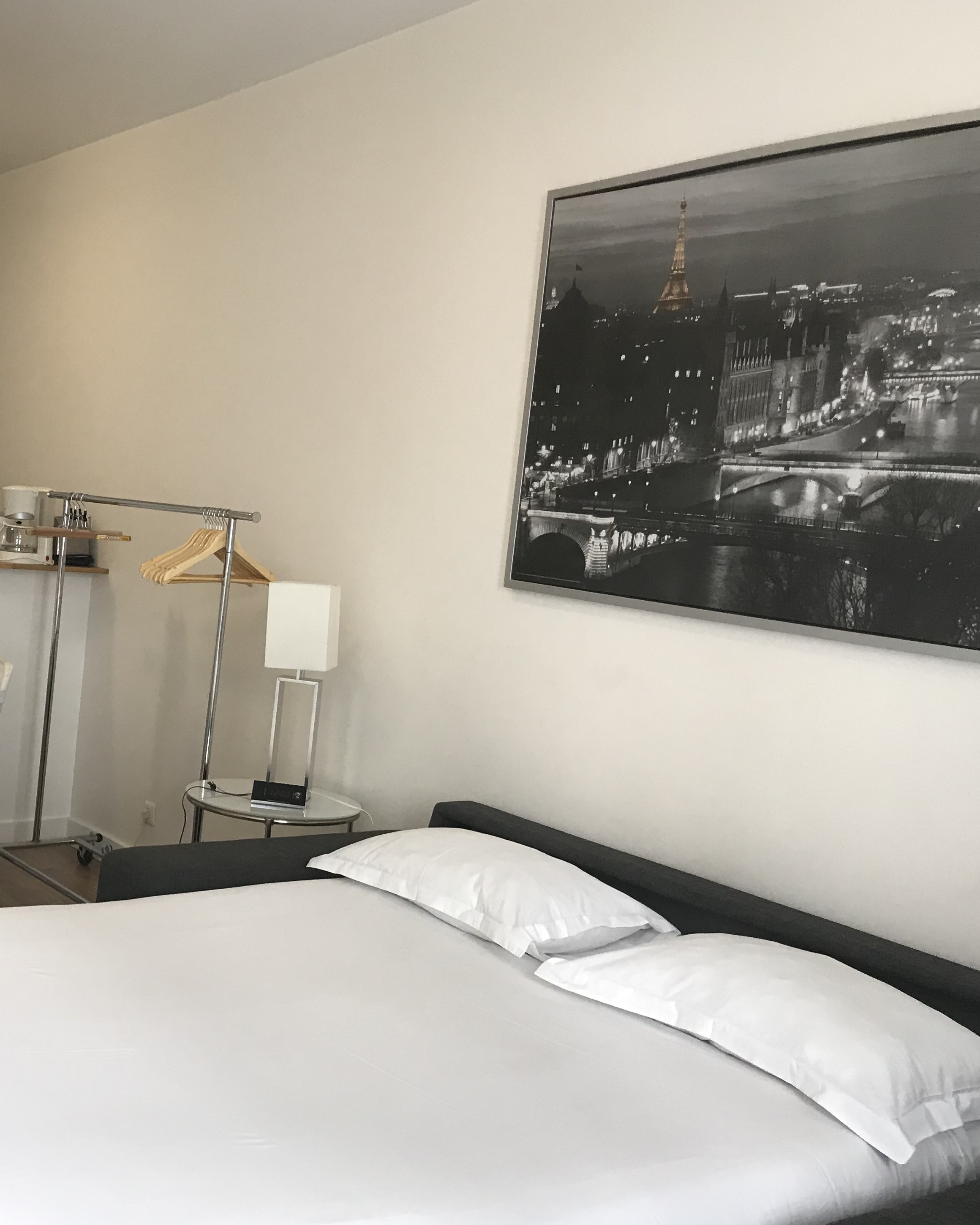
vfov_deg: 47.9
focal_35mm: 38
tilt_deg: -3.3
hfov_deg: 37.9
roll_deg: -4.7
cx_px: 218
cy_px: 595
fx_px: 1378
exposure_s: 1/33
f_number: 1.8
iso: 40
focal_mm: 3.99
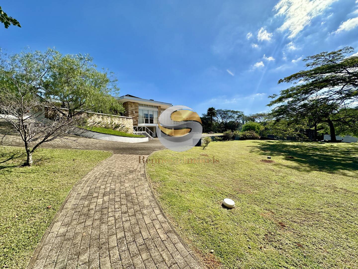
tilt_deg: -1.9
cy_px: 134
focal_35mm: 14
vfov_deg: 85.7
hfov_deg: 102.1
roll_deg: +0.7
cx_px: 179
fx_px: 145
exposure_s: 1/2304
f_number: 2.2
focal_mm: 2.22
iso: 50
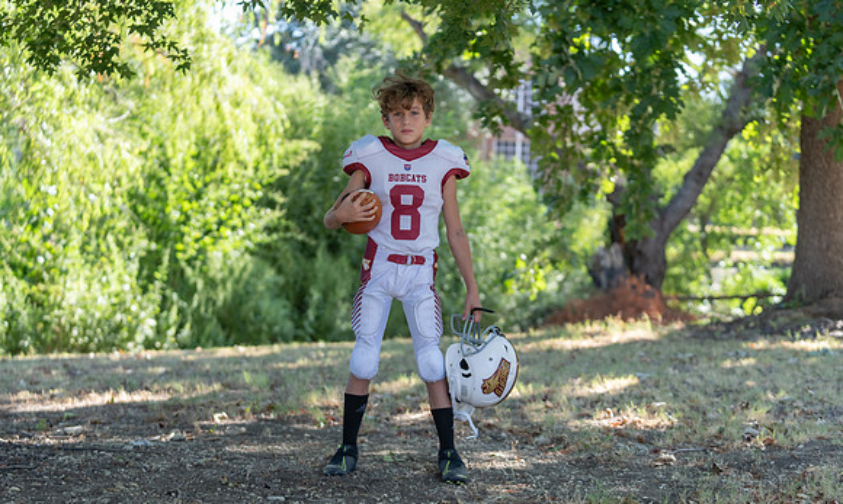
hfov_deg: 27.7
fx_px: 1711
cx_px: 422
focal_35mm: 75
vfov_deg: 16.8
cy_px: 282
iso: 160
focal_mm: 70
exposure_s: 1/320
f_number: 2.8
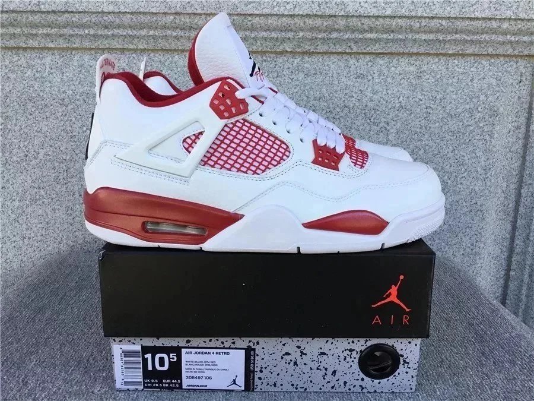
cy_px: 200
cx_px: 267
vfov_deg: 45.4
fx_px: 478
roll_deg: -0.1
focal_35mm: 31
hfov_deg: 58.4
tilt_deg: -13.9
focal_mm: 3.3
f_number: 2.4
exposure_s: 1/231
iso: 25
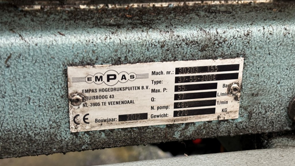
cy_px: 95
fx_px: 446
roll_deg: -0.9
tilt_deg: -22.1
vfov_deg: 21.1
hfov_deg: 36.6
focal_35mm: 57
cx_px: 147
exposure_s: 1/33
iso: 160
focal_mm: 5.96
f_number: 1.6
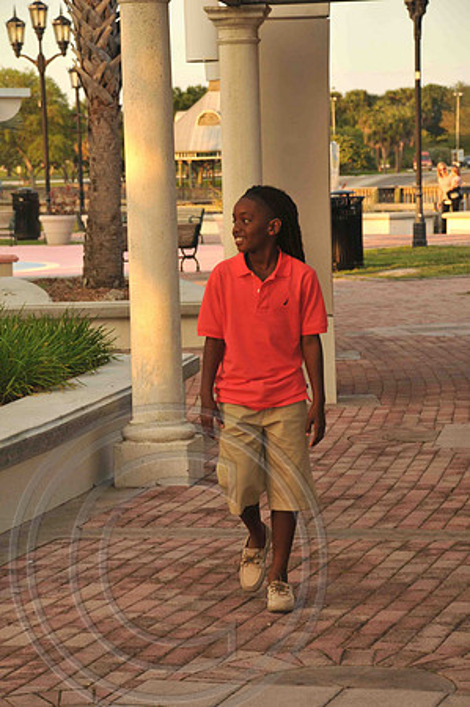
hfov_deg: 12.2
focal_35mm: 112
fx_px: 2208
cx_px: 235
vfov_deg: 18.2
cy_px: 354
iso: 200
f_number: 5.6
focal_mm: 75
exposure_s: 1/125
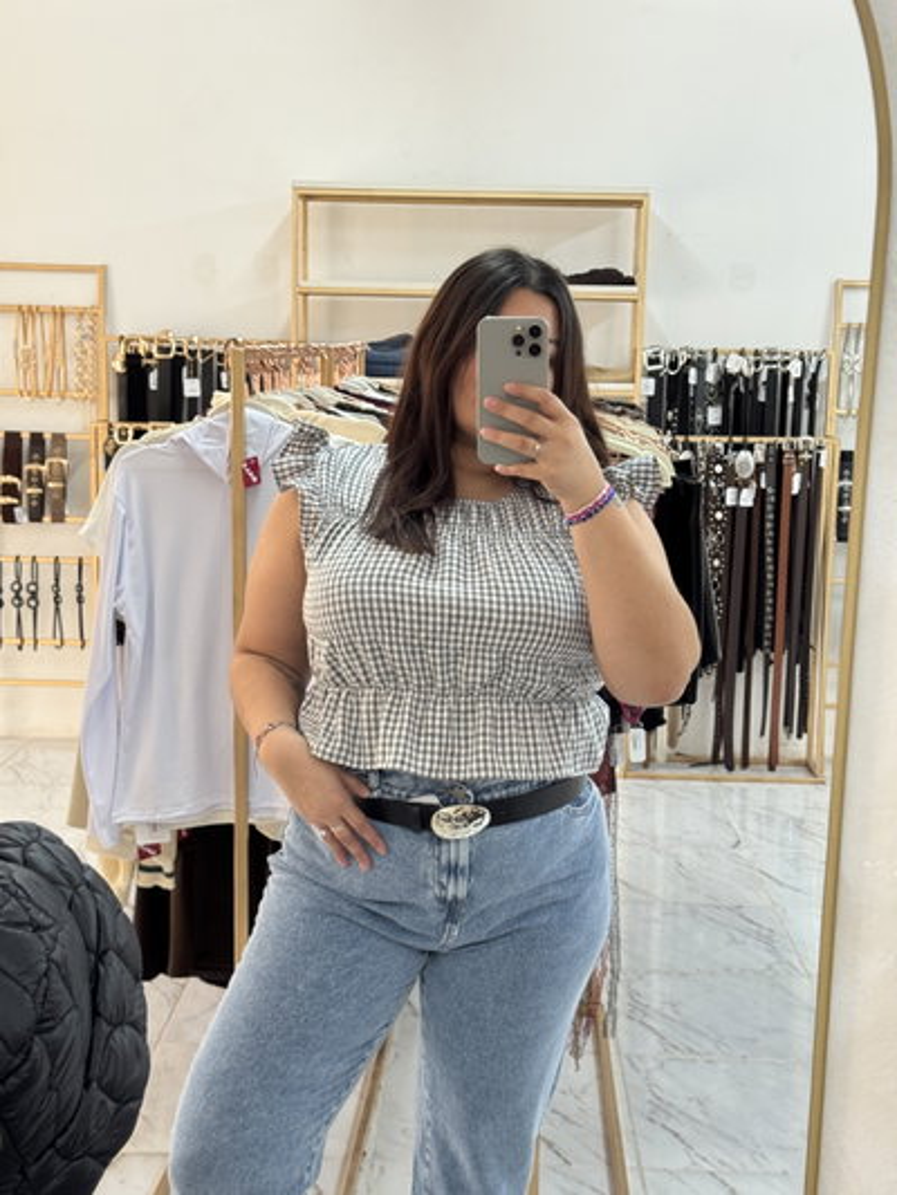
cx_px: 448
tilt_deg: -7.9
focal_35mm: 48
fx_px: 1658
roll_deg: +0.1
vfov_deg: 39.6
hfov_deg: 30.3
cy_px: 598
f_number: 1.78
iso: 160
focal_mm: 6.76
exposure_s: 1/50
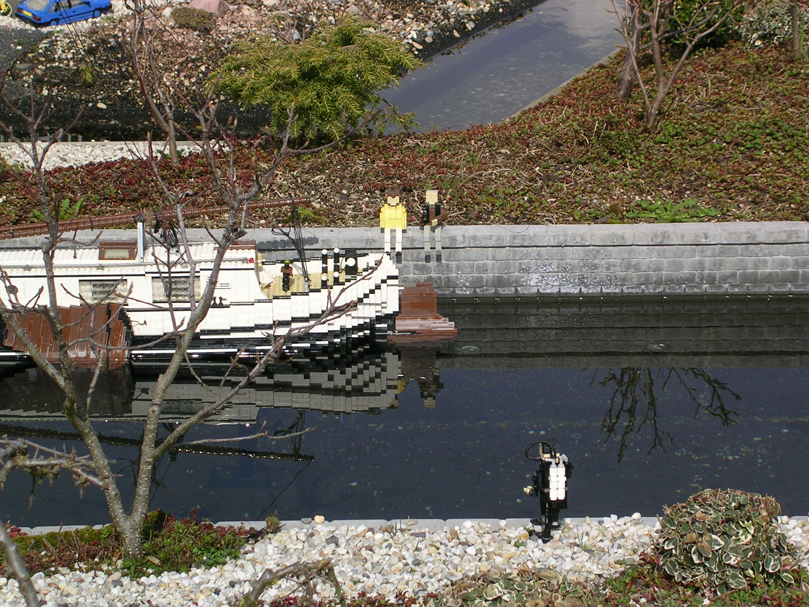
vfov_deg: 12.9
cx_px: 404
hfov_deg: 17.1
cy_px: 304
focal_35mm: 115
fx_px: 2688
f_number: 4.9
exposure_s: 1/685
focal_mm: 17.4
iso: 50
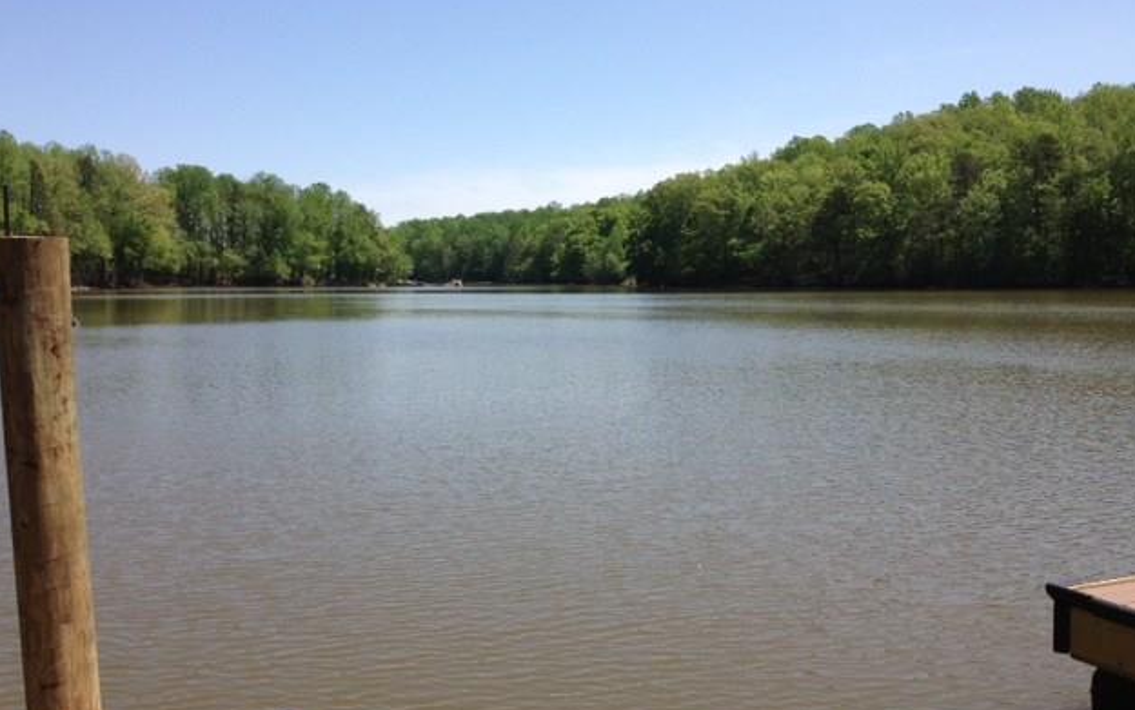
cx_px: 565
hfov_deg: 51.5
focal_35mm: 38
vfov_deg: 33.6
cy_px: 329
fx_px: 1176
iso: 50
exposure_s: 1/1783
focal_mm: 4.28
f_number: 2.4
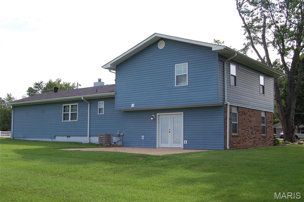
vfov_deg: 34.1
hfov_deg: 49.6
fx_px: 329
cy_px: 101
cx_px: 152
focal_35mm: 39
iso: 200
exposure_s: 1/250
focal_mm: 26
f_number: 8
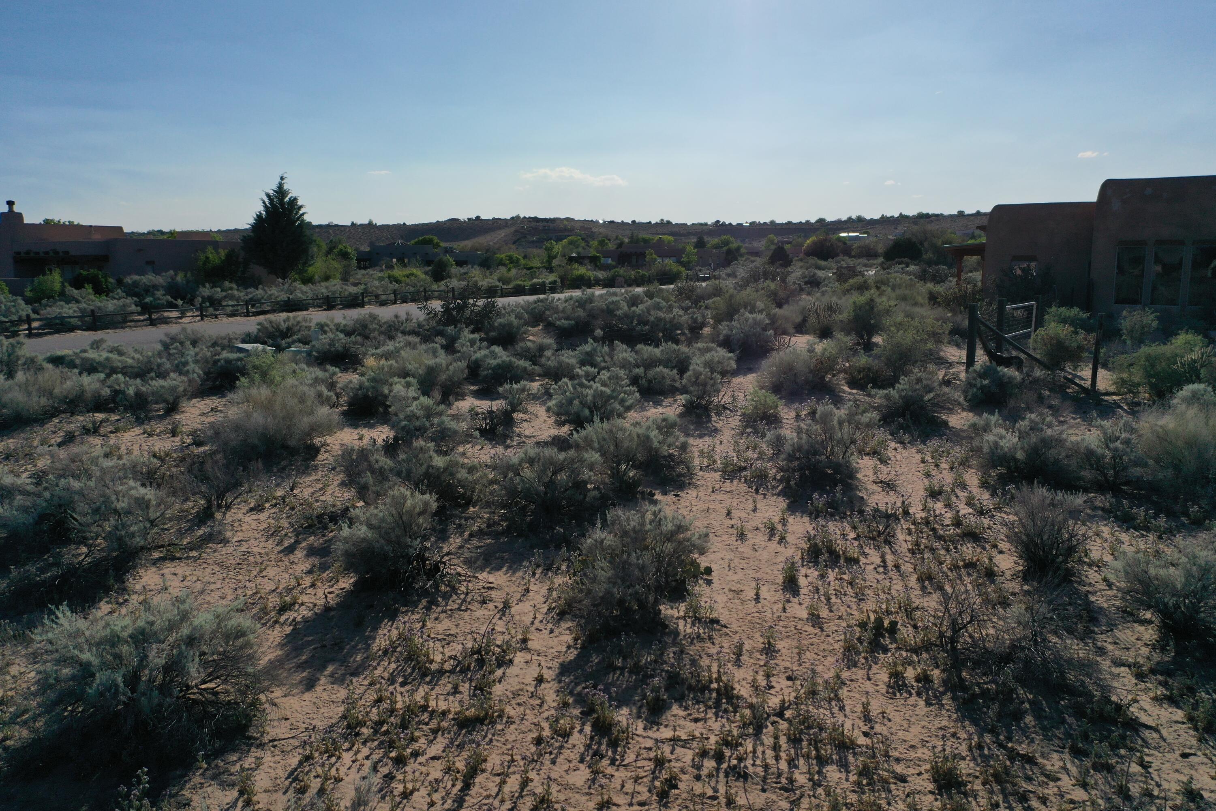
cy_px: 406
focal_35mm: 28
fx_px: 946
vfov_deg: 46.4
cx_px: 608
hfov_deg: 65.5
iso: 100
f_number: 2.8
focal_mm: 10.26
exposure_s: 1/6400
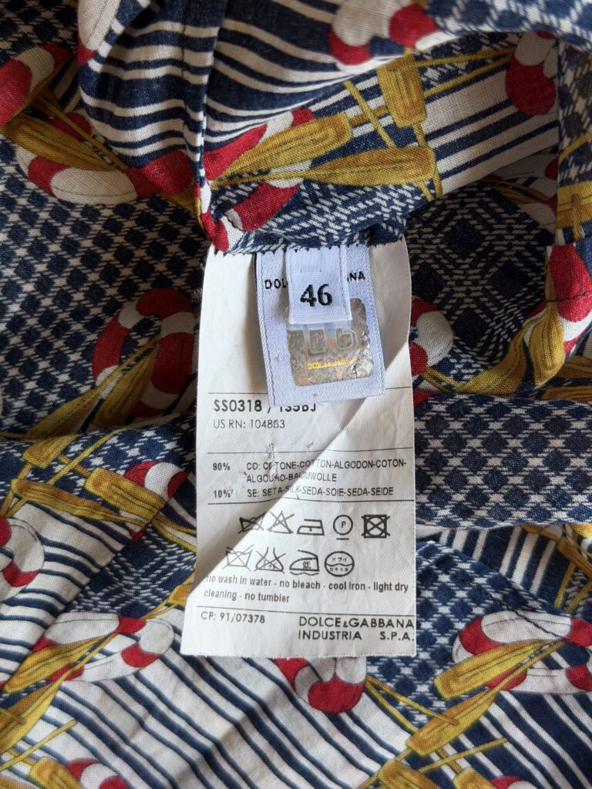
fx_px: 1095
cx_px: 296
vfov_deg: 39.7
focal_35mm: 48
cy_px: 394
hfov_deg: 30.3
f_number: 1.78
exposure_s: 1/306
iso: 64
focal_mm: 6.76
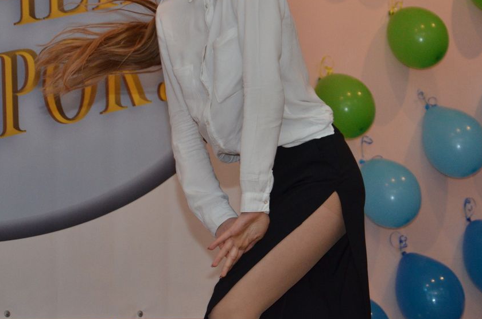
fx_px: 2204
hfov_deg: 12.5
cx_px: 254
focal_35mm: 165
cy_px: 66
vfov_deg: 8.3
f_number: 5.3
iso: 1000
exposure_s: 1/250
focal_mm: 66
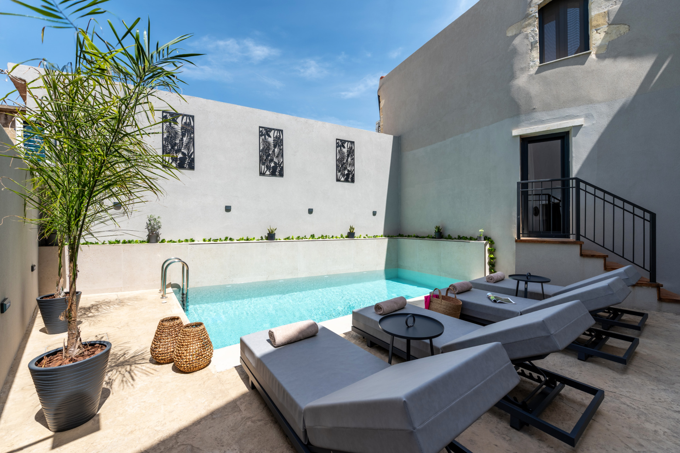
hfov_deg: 104.3
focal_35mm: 14
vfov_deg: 81.2
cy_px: 226
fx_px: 264
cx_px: 340
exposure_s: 1/1000
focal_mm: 14
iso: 100
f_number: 10
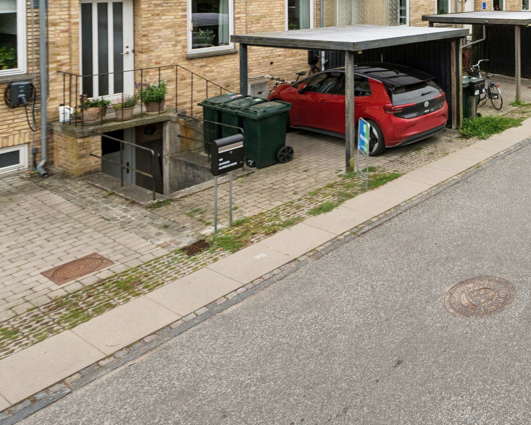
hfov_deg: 45.6
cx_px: 559
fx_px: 487
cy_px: 54
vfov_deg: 43.6
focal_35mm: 31
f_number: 13
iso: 450
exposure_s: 1/125
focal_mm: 14
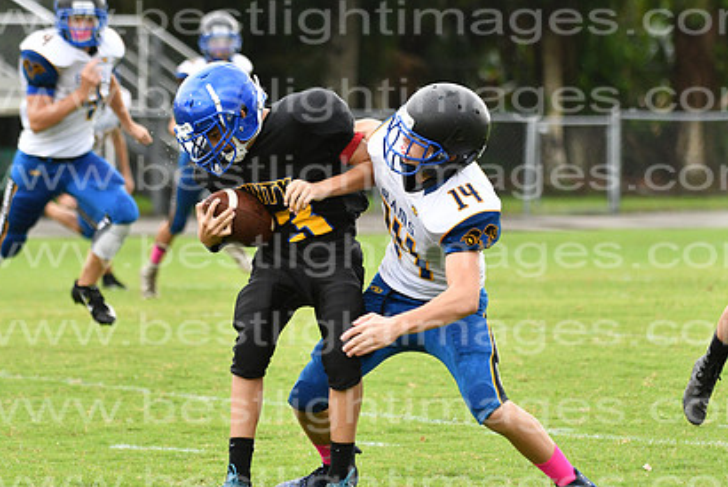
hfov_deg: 6.9
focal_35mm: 297
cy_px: 294
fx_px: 6010
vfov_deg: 4.6
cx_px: 375
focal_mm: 140
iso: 800
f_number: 3.5
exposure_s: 1/1600
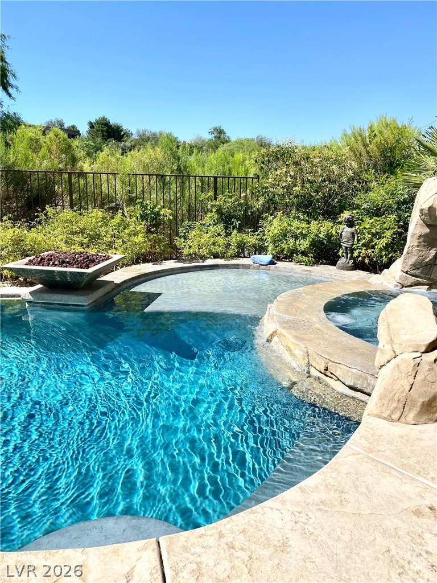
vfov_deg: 67.3
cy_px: 292
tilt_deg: -11.6
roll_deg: -2.1
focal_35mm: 26
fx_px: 438
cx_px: 218
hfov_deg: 53.1
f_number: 1.8
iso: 32
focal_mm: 4.25
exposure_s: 1/3497
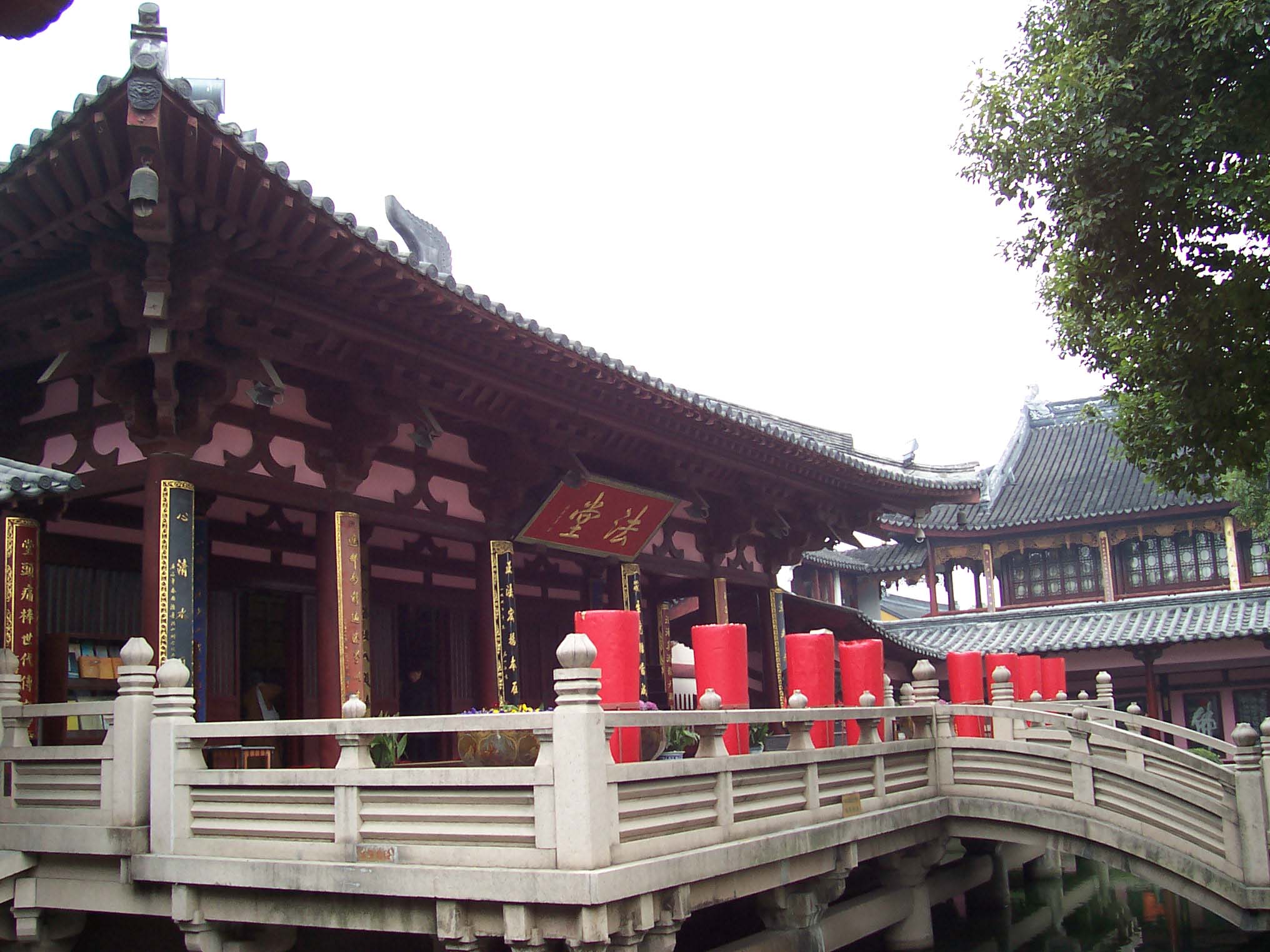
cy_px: 476
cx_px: 635
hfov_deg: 50.1
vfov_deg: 38.7
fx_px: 1357
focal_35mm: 37
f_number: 2.8
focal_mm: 5.6
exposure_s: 1/250
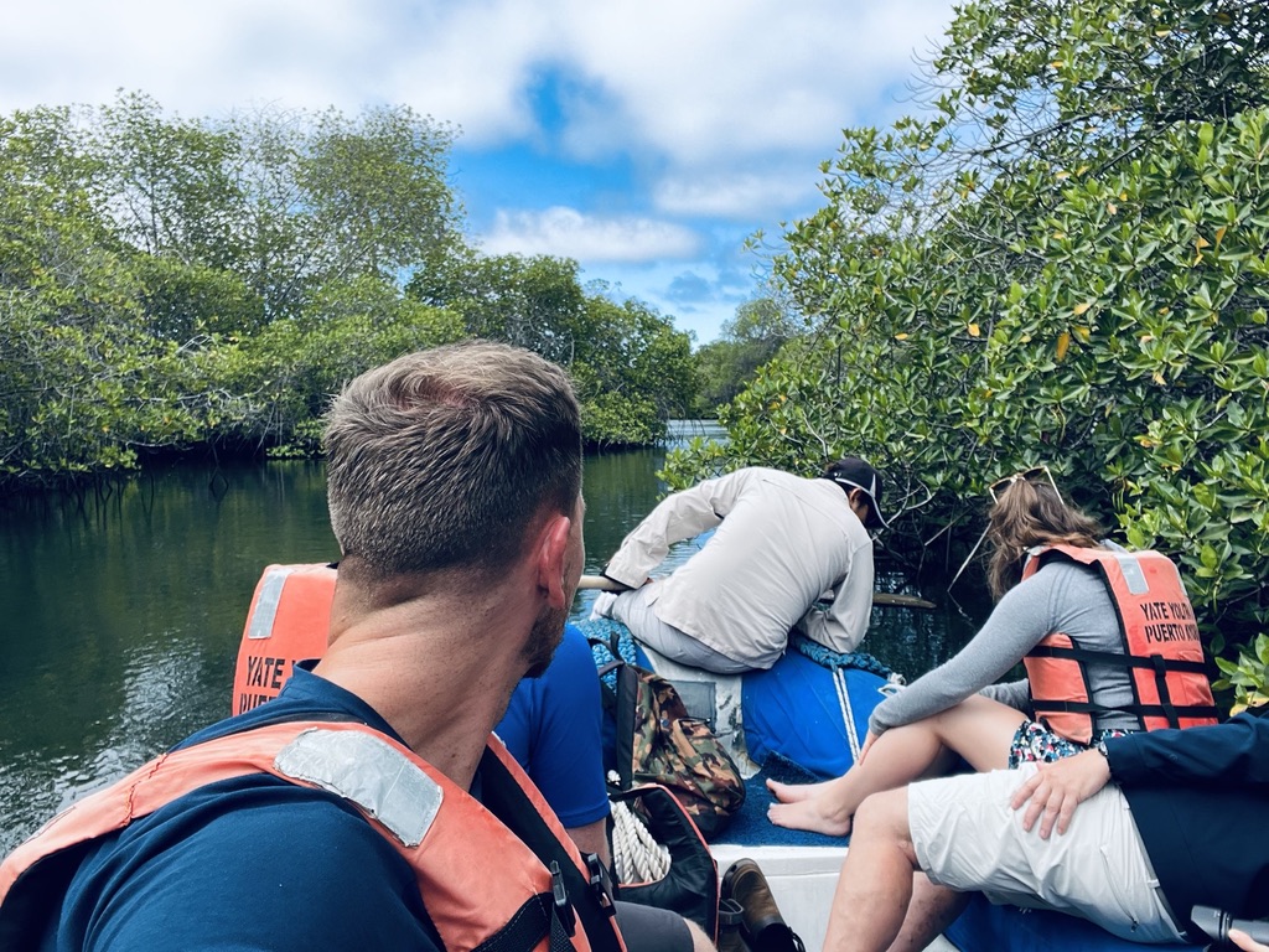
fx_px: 1100
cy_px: 476
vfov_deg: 46.8
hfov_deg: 60.0
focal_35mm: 30
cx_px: 634
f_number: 2.2
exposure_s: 1/483
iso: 32
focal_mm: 2.71
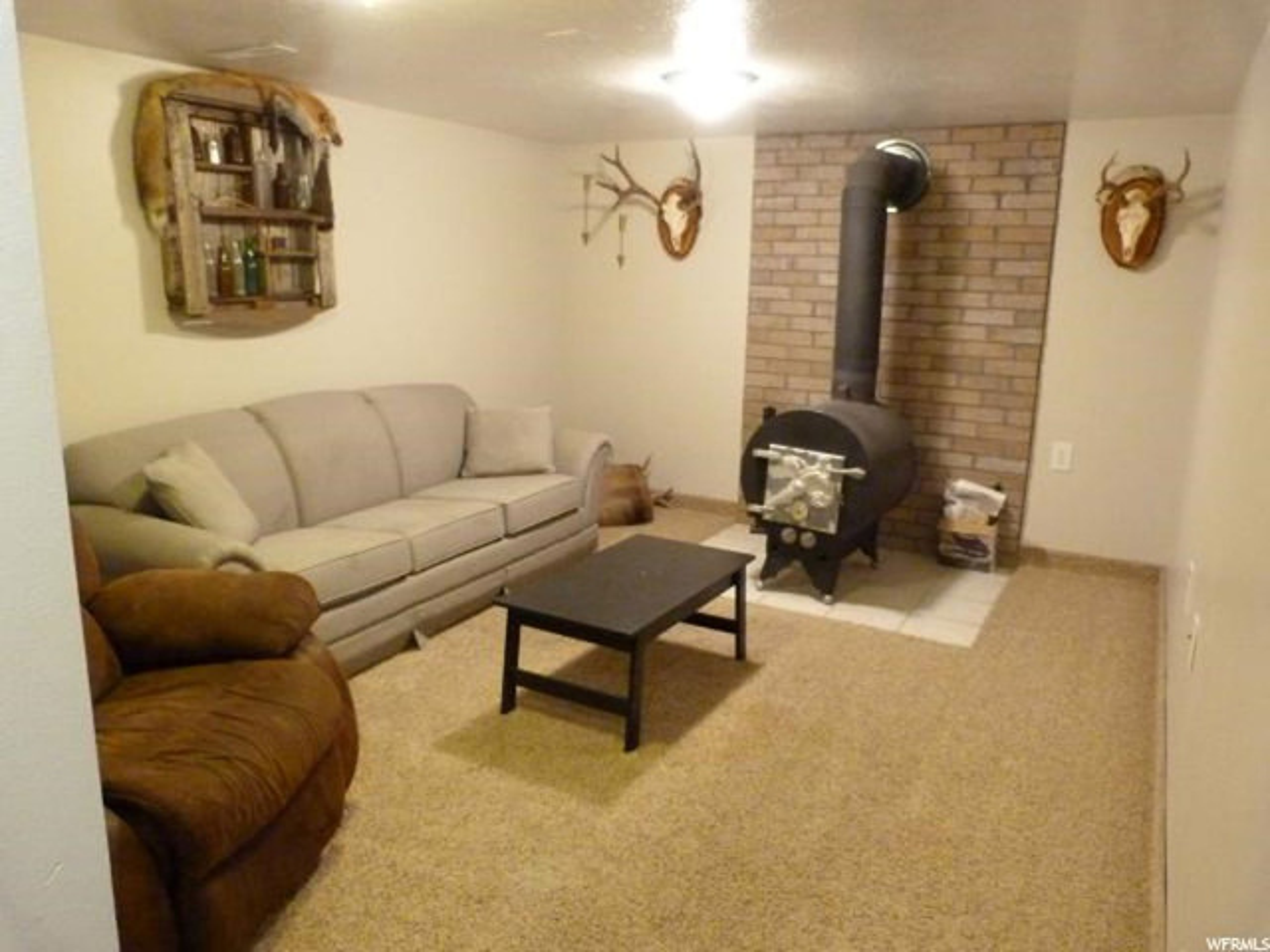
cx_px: 635
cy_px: 476
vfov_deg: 54.9
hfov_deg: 69.4
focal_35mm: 25
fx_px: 917
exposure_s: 1/20
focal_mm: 4.5
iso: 800
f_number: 2.8
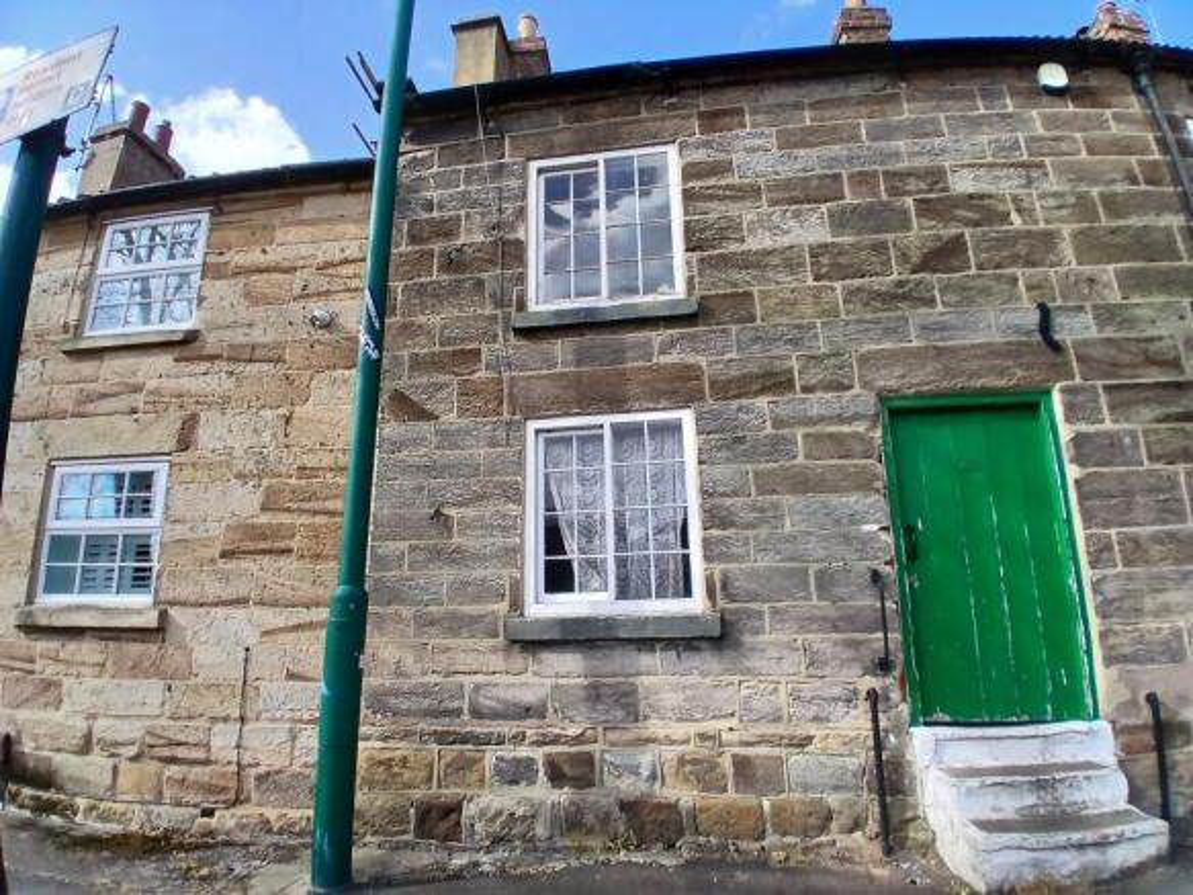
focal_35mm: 17
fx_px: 586
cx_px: 596
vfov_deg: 74.7
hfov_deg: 91.0
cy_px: 448
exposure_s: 1/500
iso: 50
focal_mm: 1.4
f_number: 2.2
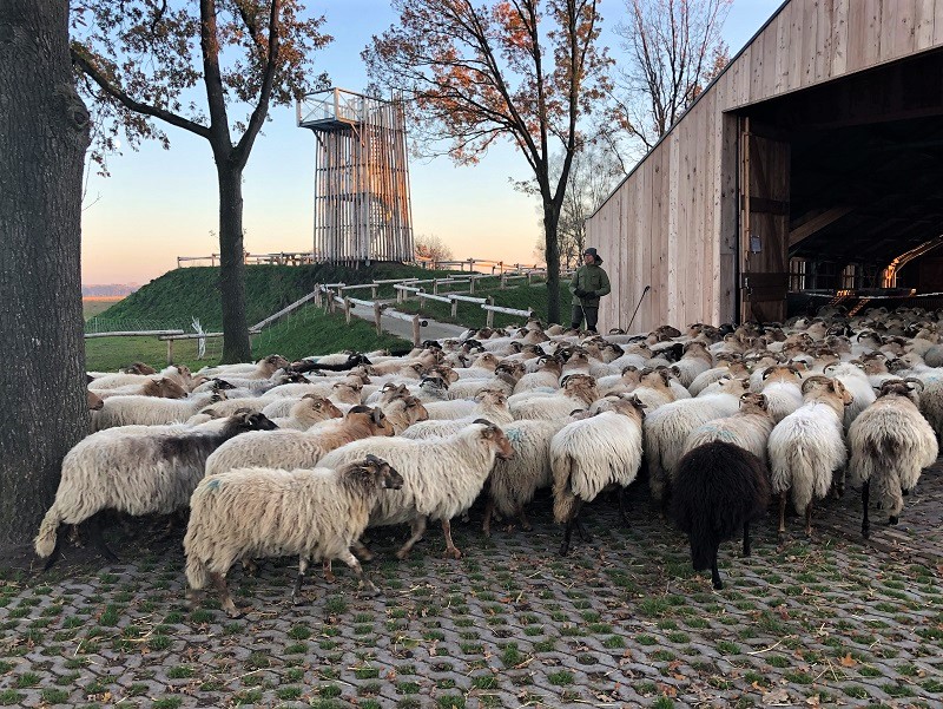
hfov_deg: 63.4
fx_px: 763
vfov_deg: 49.8
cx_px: 472
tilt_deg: -4.8
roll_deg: +1.1
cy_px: 354
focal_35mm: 28
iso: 25
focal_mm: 3.99
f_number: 1.8
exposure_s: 1/120
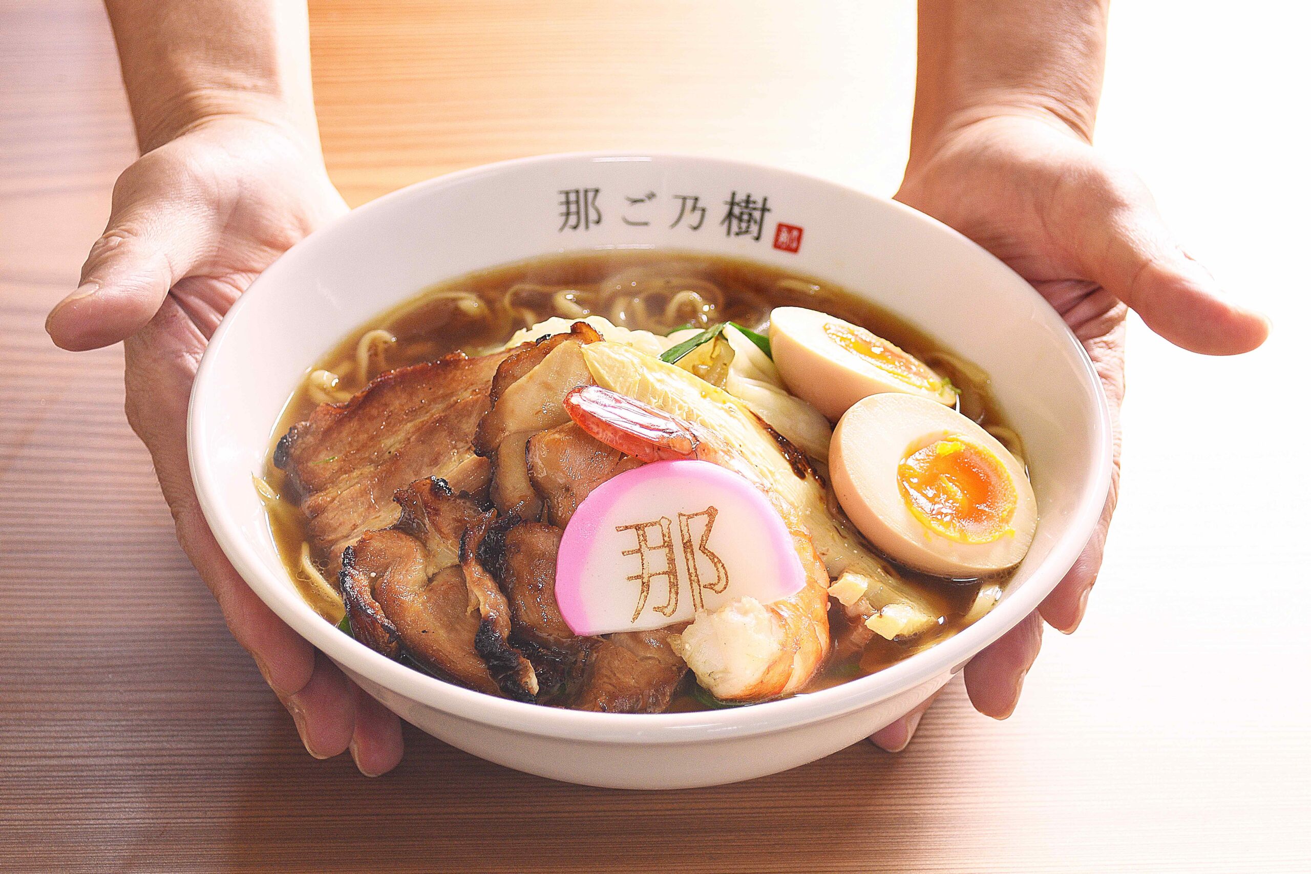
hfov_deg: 24.6
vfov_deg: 16.6
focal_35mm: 82
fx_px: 3004
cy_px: 437
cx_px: 656
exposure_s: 1/50
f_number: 4
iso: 800
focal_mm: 55
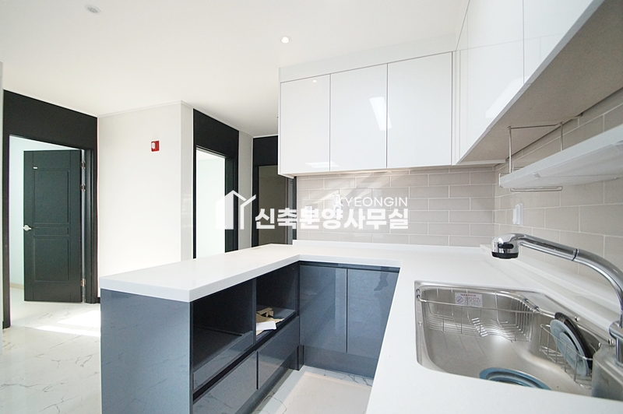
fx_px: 259
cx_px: 312
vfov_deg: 77.2
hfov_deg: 100.4
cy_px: 207
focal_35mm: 15
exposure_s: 1/320
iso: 1600
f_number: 4
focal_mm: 10
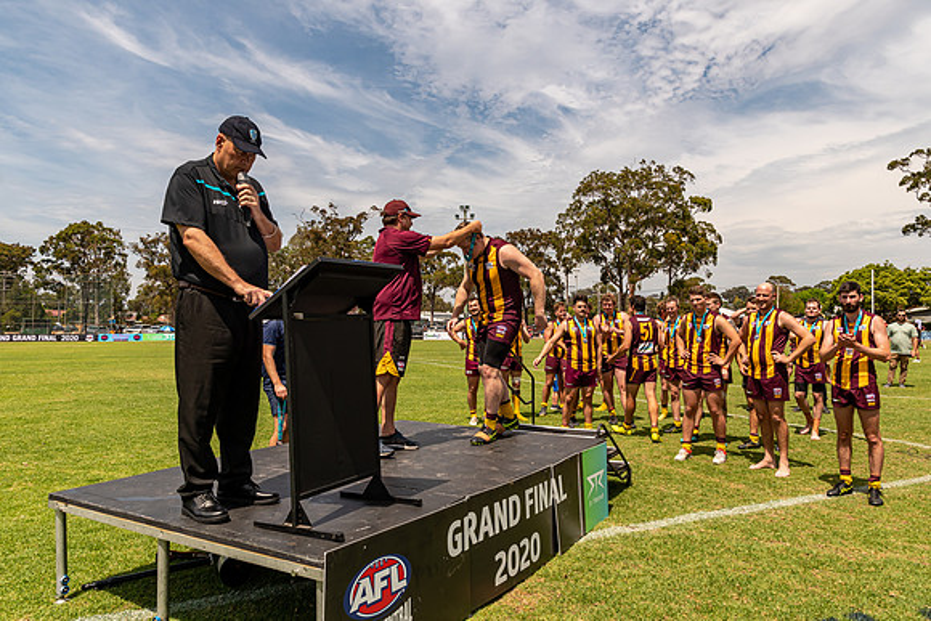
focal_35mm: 25
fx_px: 637
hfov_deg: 72.3
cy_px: 302
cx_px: 478
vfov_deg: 52.0
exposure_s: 1/800
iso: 200
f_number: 8
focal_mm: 16
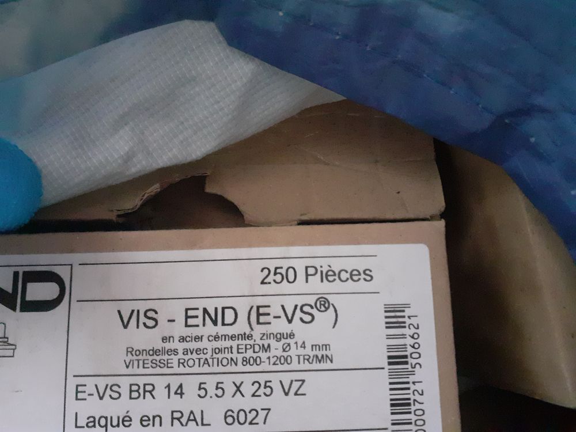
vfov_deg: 51.4
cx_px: 288
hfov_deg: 65.3
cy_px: 216
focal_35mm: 27
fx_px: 449
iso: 1000
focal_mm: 3.6
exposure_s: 1/20
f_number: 1.9
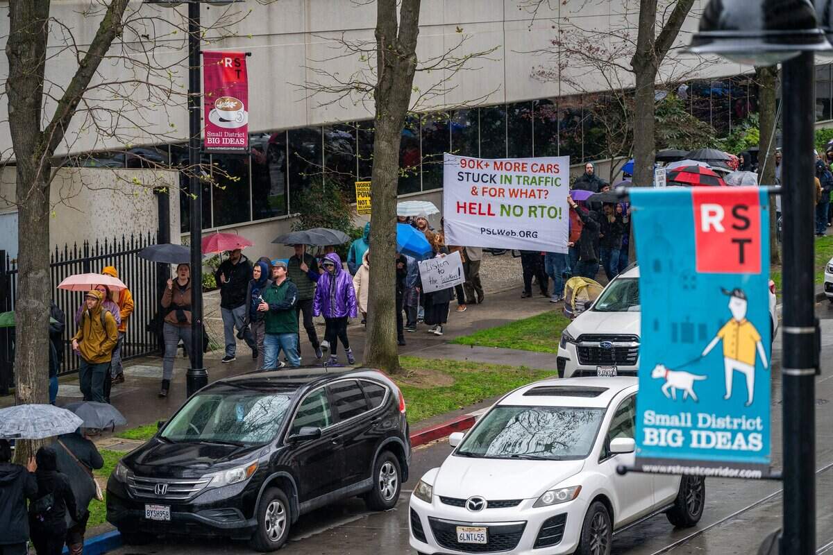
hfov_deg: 17.1
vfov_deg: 11.4
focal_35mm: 120
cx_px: 416
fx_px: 2776
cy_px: 278
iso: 400
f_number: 4.5
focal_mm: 120
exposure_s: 1/640
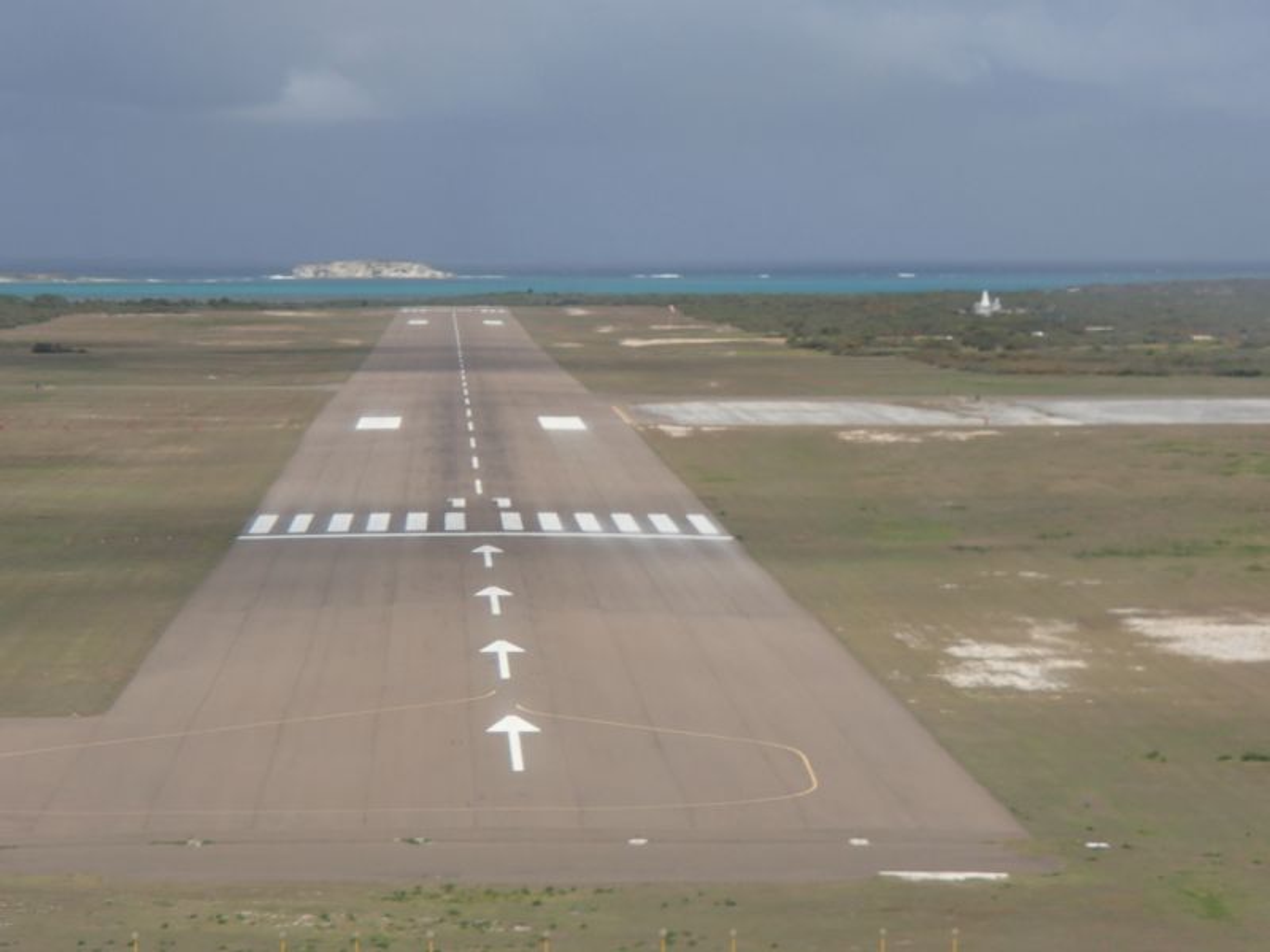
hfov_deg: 14.1
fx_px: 5136
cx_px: 635
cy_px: 476
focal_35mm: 140
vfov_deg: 10.6
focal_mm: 25
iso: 100
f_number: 5.9
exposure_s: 1/500
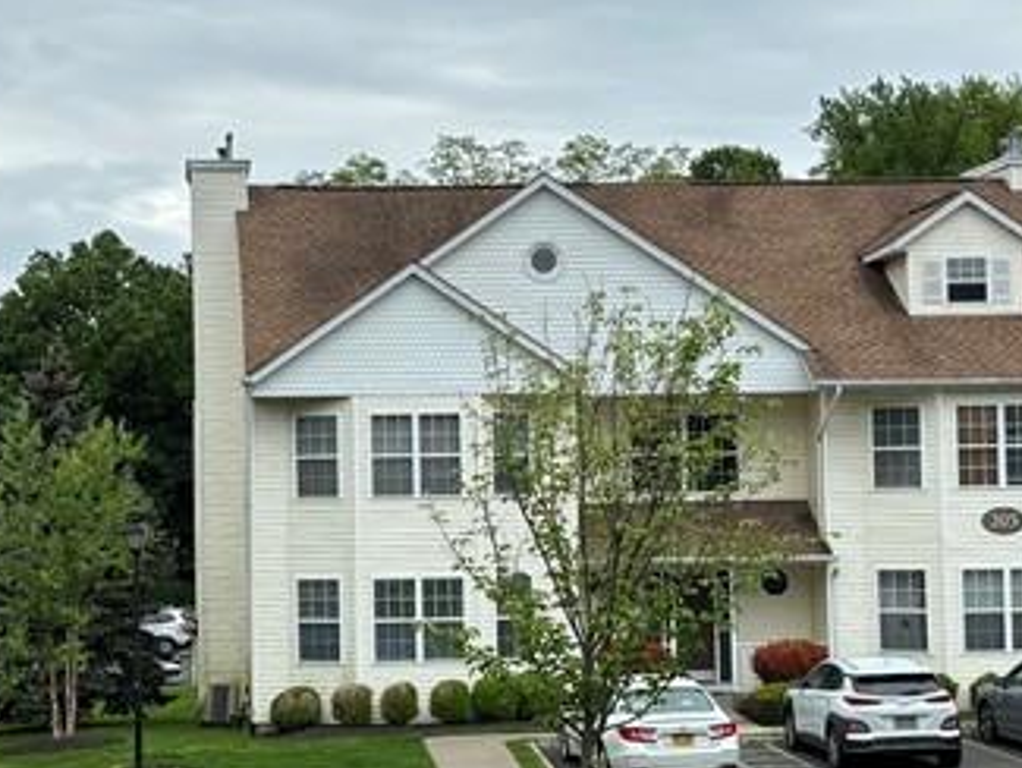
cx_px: 355
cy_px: 422
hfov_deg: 23.7
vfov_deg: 18.0
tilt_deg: +2.8
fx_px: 2422
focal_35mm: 82
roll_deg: +0.5
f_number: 1.6
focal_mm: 5.96
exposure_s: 1/1499
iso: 50
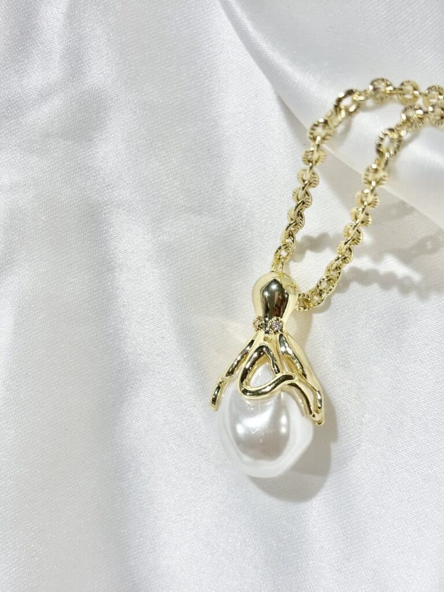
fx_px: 889
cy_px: 296
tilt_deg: -70.8
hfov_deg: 28.0
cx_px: 222
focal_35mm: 52
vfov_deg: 36.8
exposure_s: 1/347
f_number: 1.6
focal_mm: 5.96
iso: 32
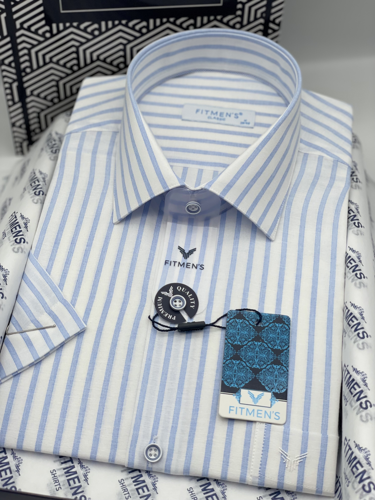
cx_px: 188
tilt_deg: -44.6
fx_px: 751
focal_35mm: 52
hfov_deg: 28.0
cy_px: 250
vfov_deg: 36.8
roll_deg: -1.3
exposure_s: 1/304
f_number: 2
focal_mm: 6
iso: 32
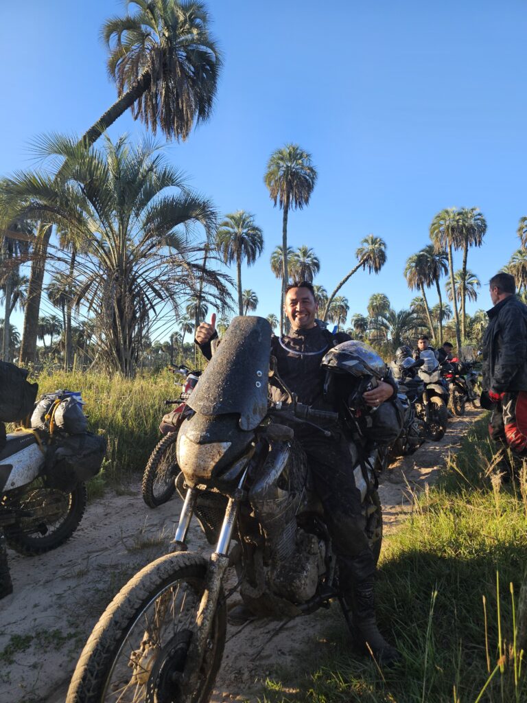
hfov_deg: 58.9
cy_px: 352
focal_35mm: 23
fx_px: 467
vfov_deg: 73.9
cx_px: 264
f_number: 1.7
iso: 10
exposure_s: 1/203
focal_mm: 6.3
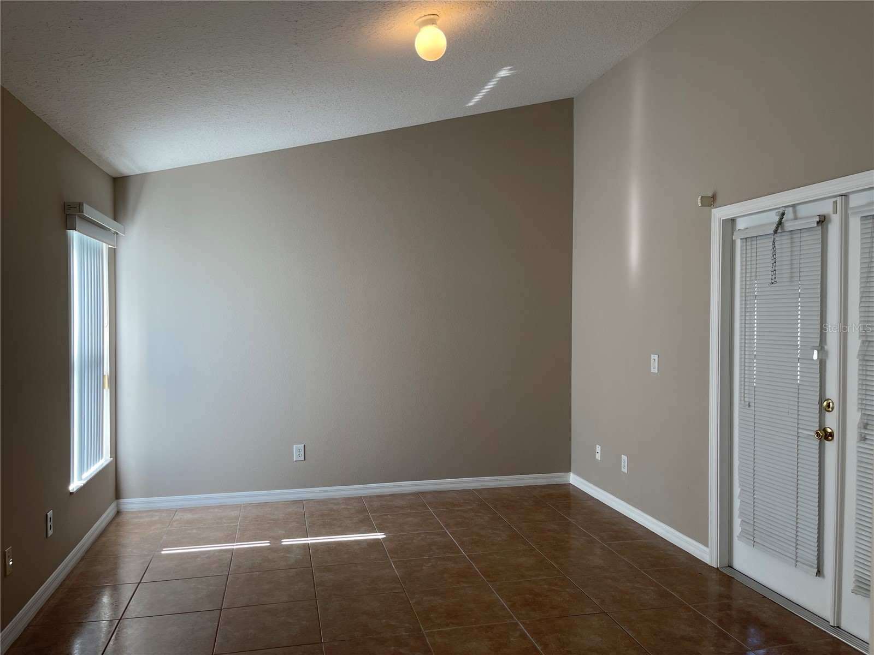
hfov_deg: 67.3
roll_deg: -0.2
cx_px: 437
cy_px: 328
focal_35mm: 26
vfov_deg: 53.1
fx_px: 656
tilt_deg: -1.9
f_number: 1.6
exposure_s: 1/120
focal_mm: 5.1
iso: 50
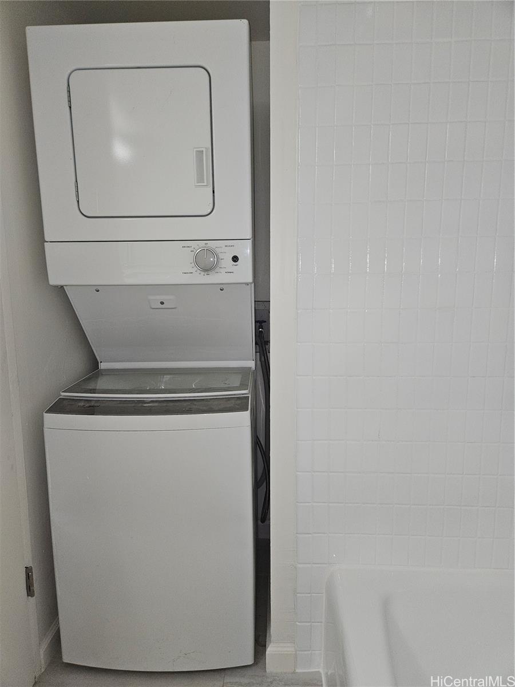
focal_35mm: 23
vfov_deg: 73.9
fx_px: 456
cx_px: 258
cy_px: 344
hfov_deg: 58.9
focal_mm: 5.4
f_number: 1.8
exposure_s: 1/60
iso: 64
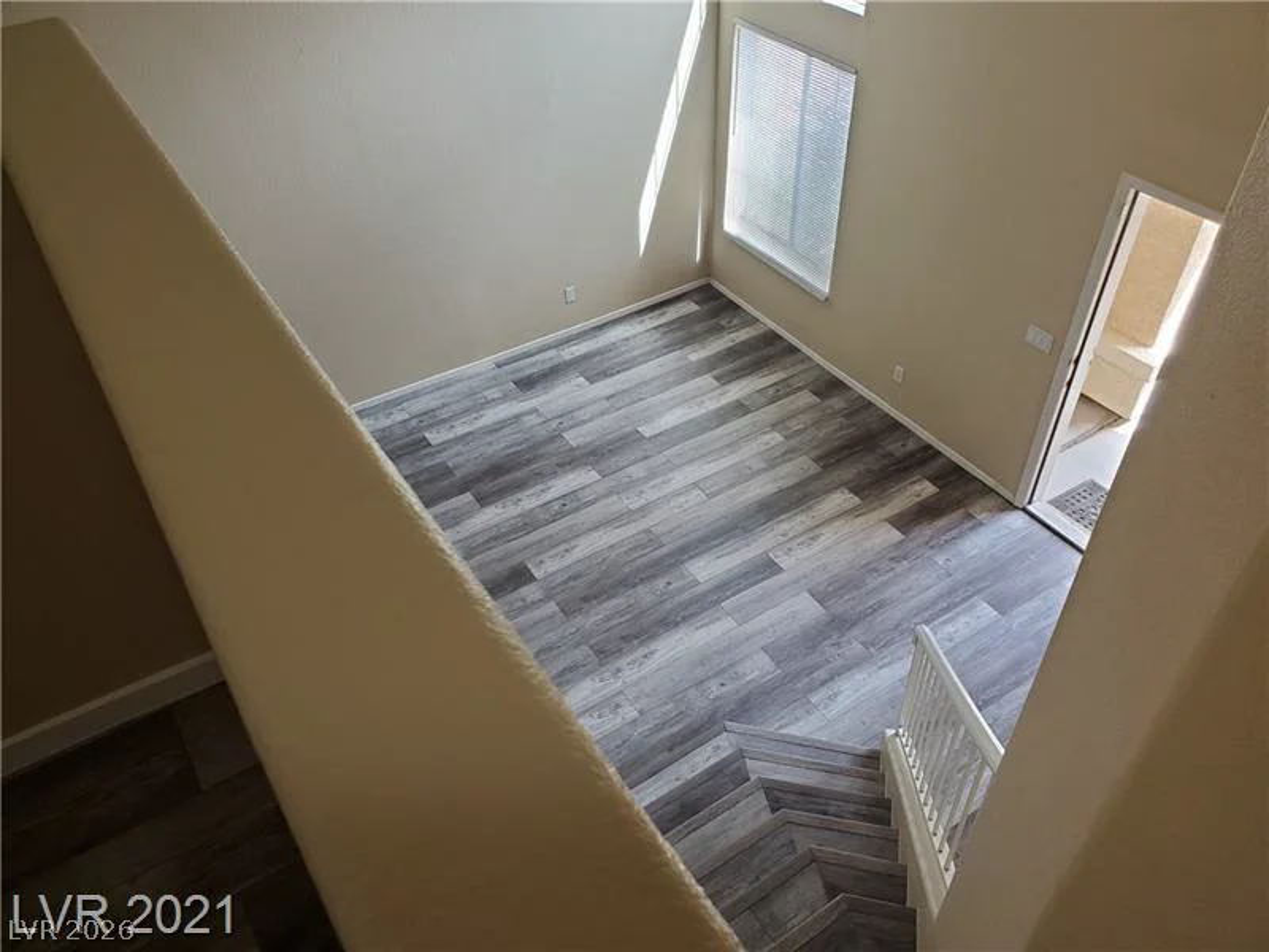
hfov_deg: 67.3
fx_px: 953
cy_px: 476
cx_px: 634
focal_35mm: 26
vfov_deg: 53.1
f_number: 2.4
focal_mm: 4.3
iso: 160
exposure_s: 1/120
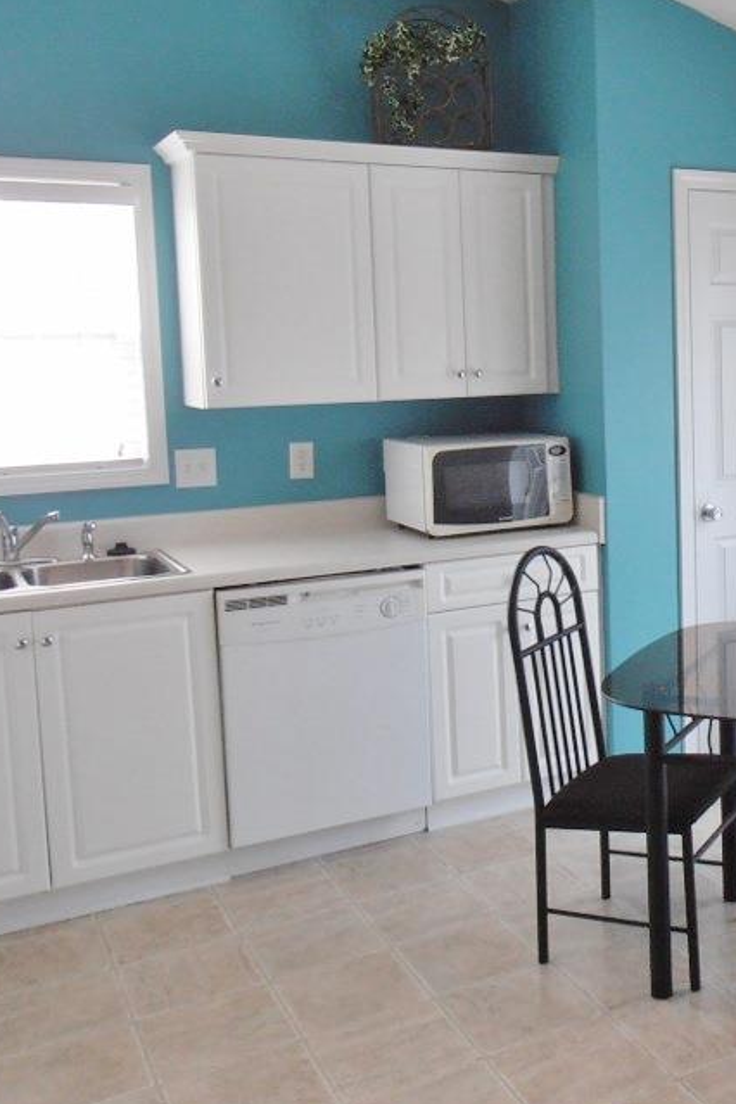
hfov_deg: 31.1
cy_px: 465
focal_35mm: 40
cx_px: 722
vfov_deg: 48.3
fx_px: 1227
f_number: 3
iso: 125
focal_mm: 4.2
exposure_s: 1/25
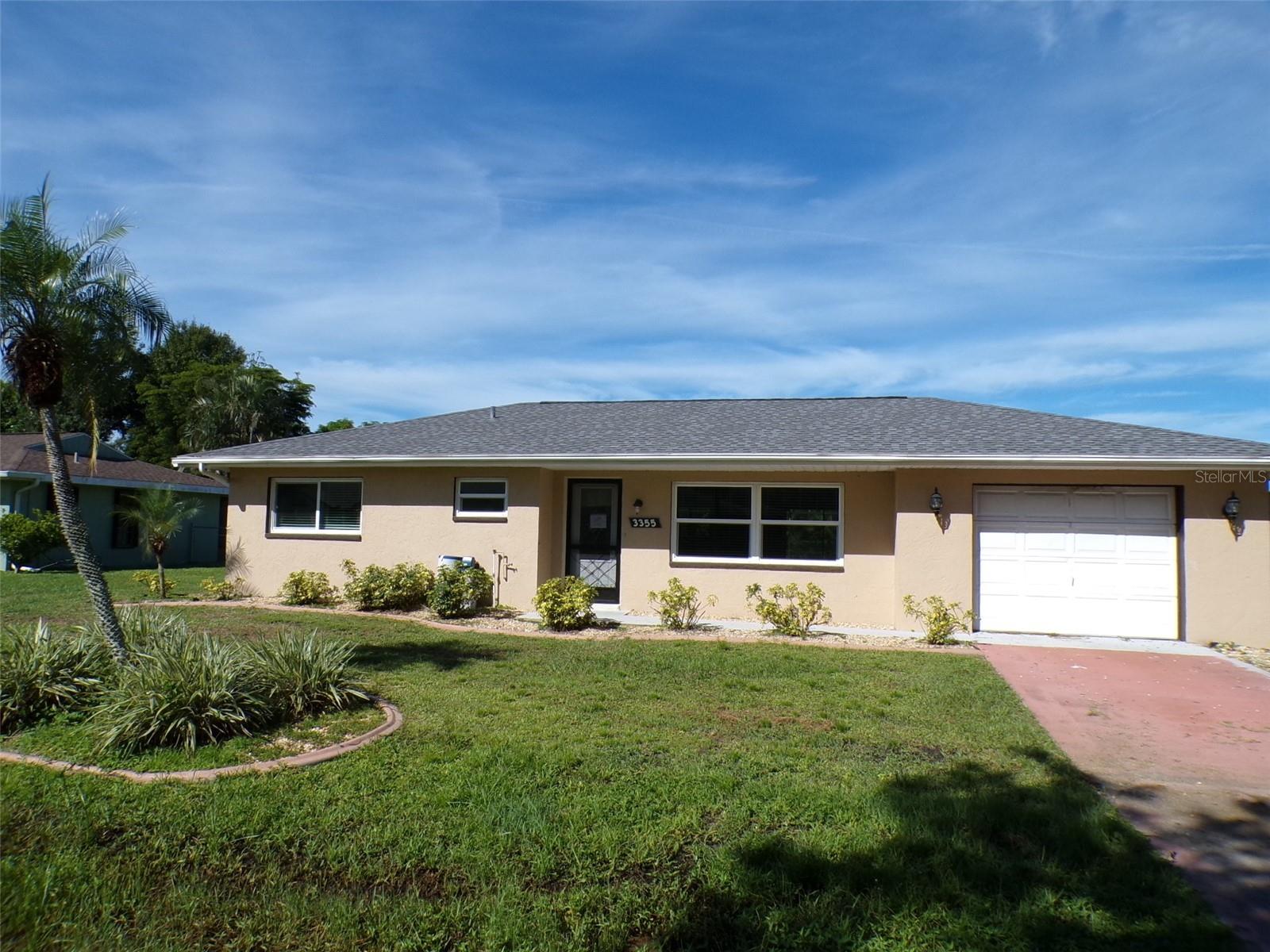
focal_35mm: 24
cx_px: 635
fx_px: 881
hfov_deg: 71.6
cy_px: 476
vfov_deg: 56.8
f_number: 5.8
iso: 100
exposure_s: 1/550
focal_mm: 4.3
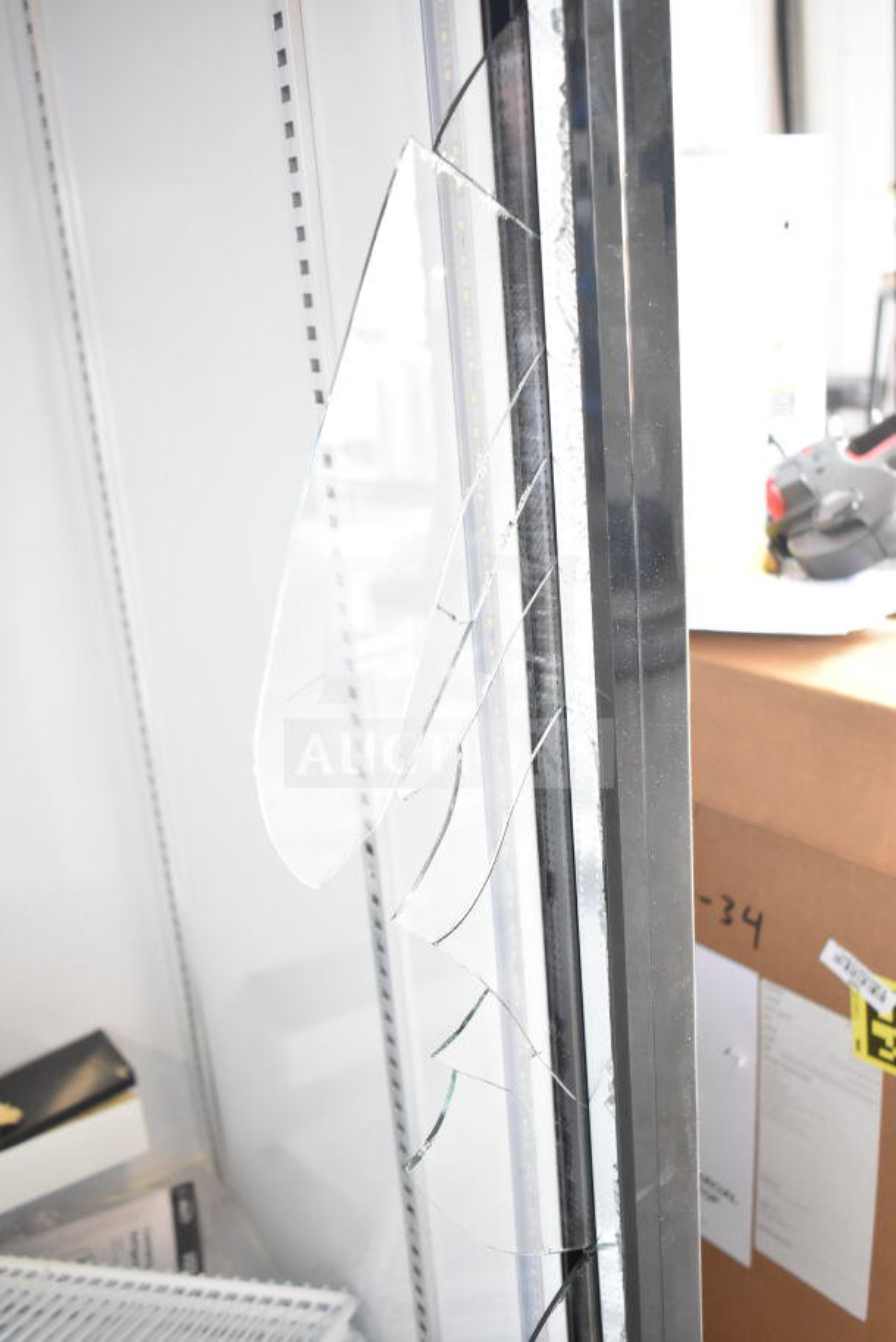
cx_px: 448
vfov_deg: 57.2
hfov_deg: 40.0
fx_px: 1231
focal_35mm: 33
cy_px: 671
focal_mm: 22
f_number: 4
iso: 1600
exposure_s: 1/60
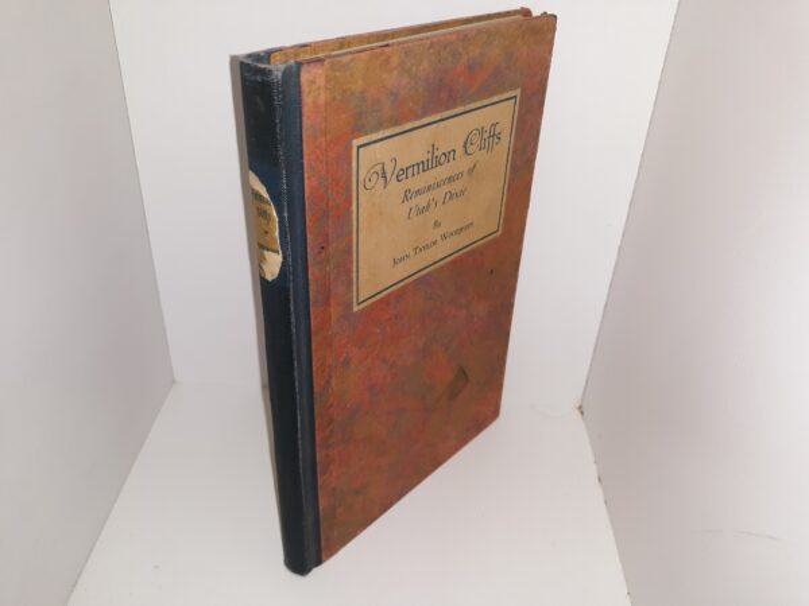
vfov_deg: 49.7
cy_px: 303
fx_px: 654
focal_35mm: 28
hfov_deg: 63.4
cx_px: 404
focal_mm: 3.7
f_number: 1.7
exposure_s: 1/127
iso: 40
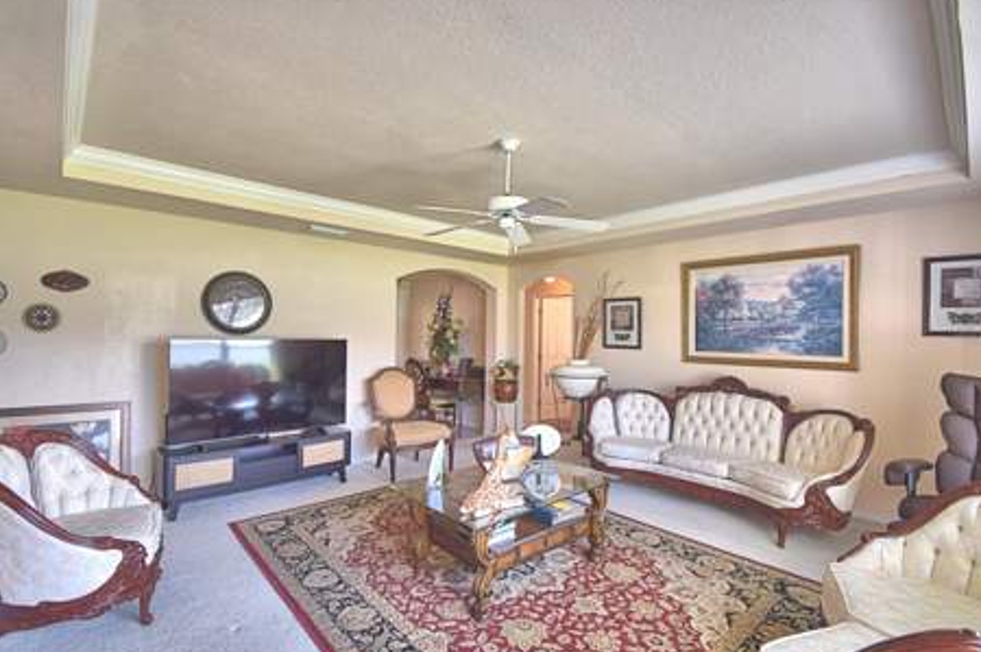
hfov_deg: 96.8
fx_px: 436
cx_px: 488
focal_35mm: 16
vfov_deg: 73.6
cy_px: 333
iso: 400
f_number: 4.5
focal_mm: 10
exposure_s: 1/60
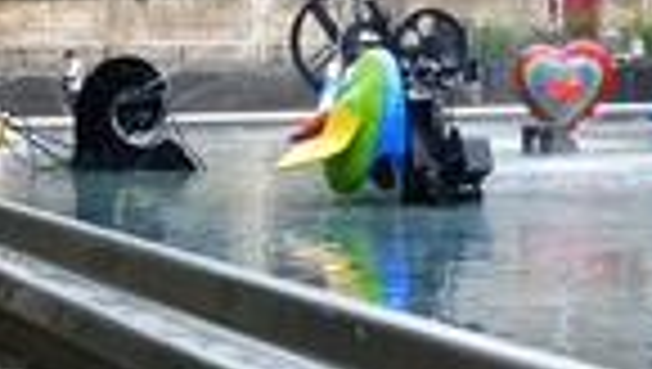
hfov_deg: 16.9
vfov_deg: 9.6
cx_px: 171
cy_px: 0
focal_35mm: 126
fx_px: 2181
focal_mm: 7.6
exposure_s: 1/125
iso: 320
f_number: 3.2
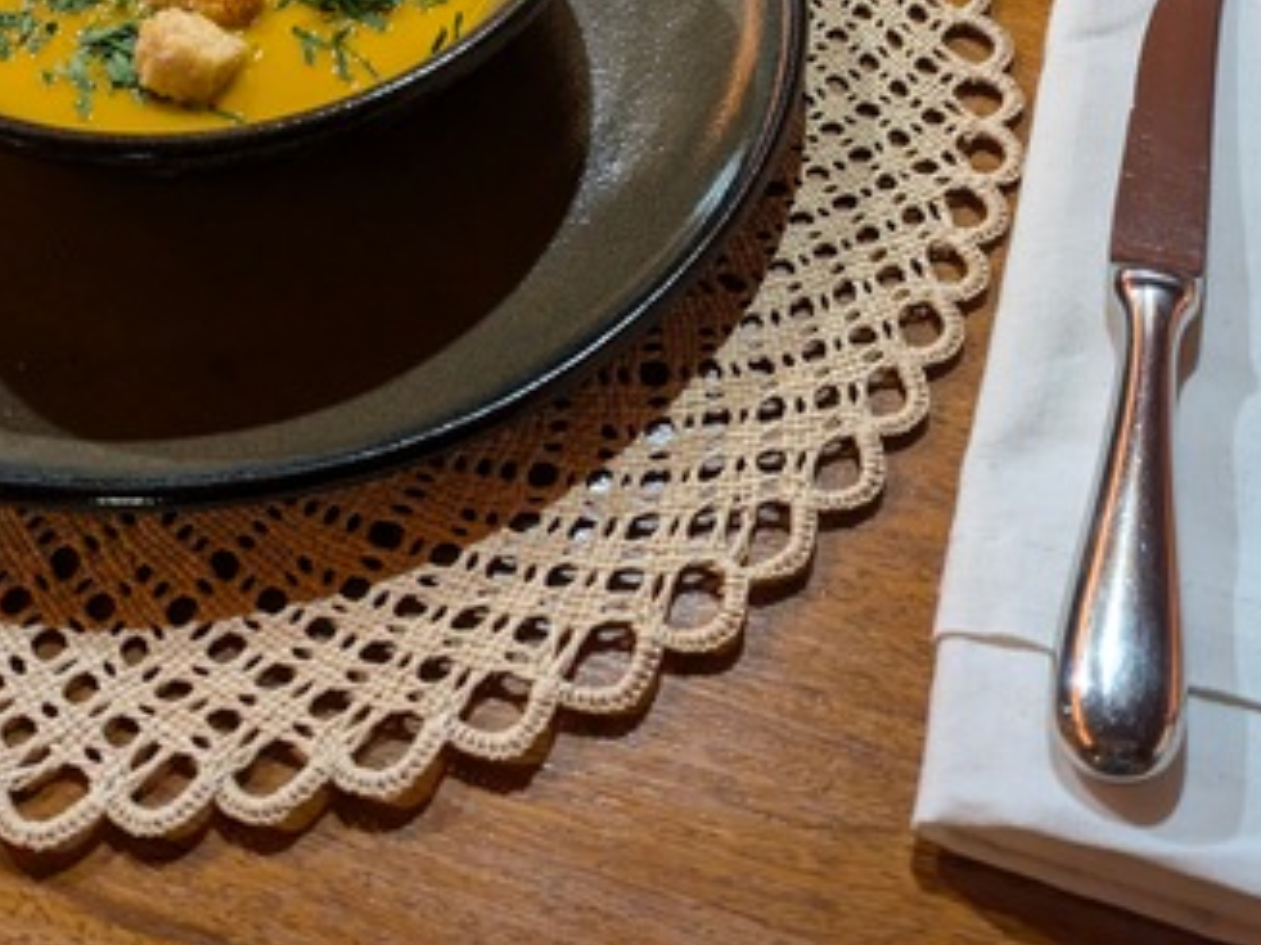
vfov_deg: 28.4
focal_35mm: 49
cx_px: 602
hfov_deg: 38.9
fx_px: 1784
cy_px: 73
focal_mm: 5.43
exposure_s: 1/25
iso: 571
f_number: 1.89
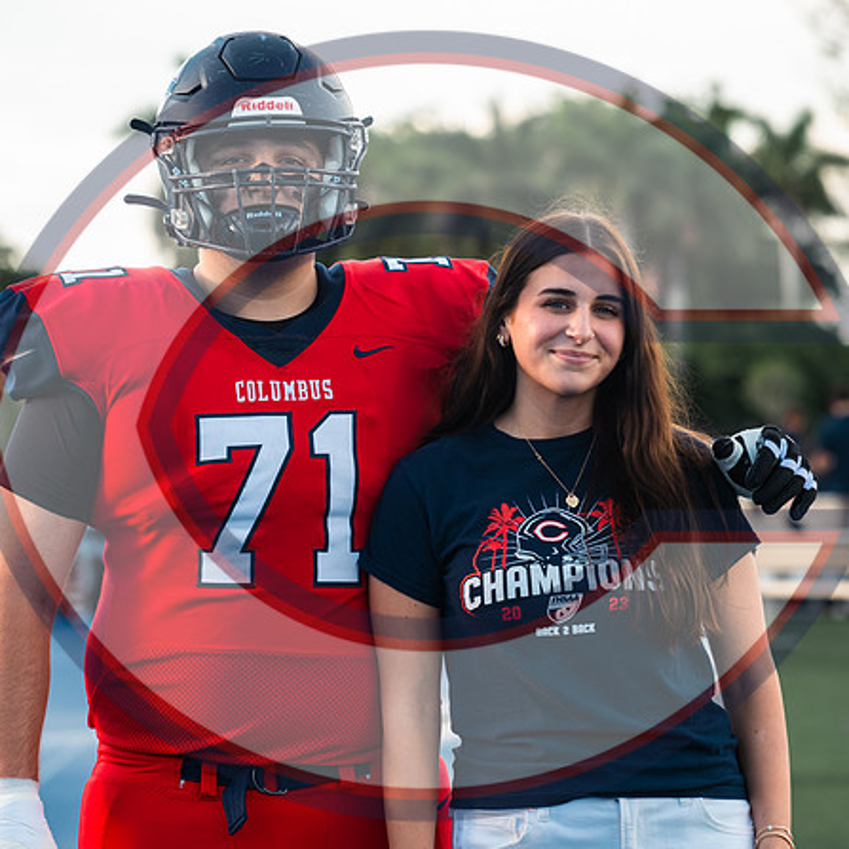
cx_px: 442
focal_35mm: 197
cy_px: 423
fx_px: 5466
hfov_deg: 8.9
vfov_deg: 8.9
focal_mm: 120
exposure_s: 1/60
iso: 64
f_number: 4
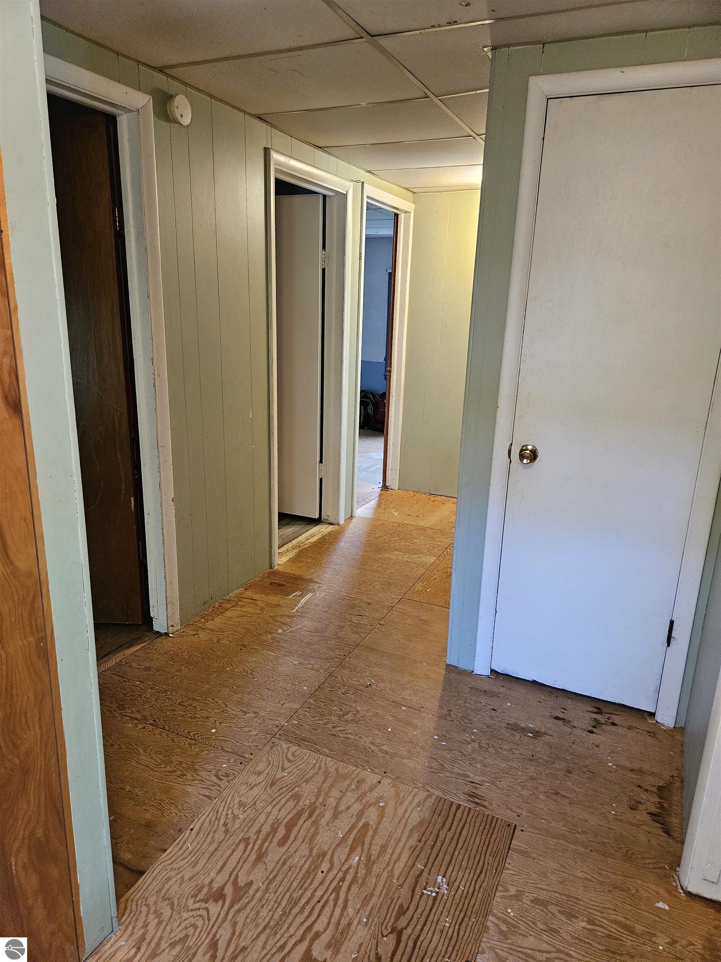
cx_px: 360
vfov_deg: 73.9
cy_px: 481
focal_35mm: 23
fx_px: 639
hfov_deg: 58.9
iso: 800
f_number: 1.8
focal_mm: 5.4
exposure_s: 1/120
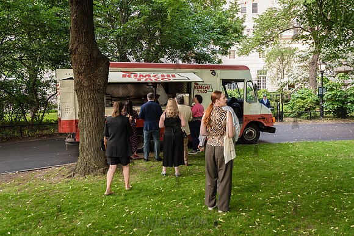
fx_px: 298
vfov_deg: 43.2
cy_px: 118
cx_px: 173
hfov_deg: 61.4
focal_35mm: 30
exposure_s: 1/100
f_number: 3.5
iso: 1000
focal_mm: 29
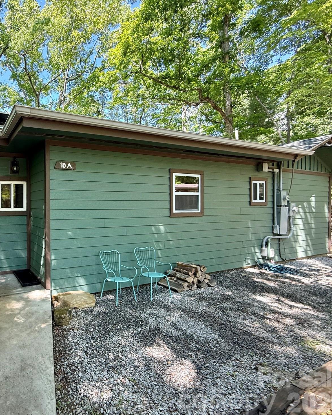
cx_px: 59
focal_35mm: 19
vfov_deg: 83.3
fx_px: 233
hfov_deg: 63.7
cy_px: 206
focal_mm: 2.22
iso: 80
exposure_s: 1/99
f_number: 2.2
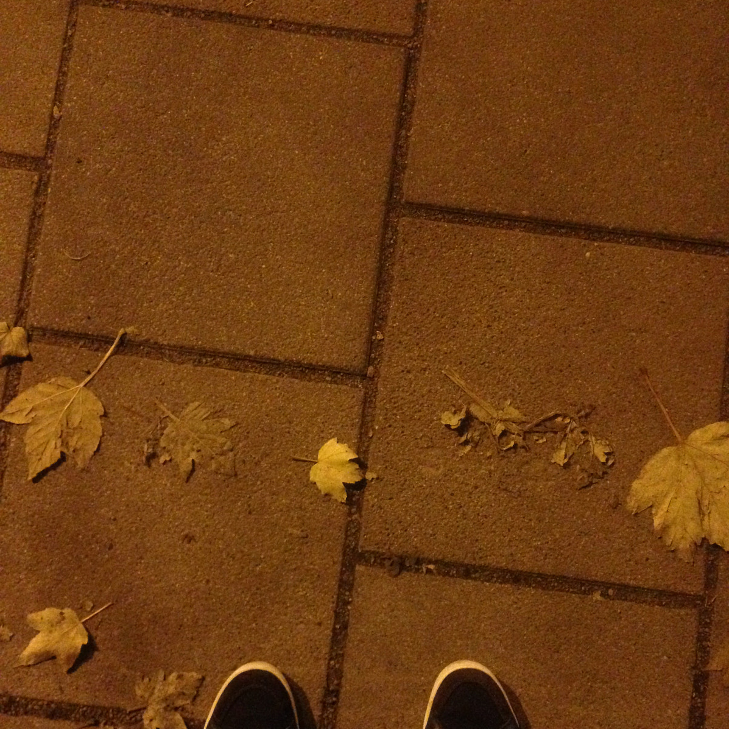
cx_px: 364
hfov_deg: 42.8
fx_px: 929
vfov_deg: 42.7
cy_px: 427
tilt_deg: -83.8
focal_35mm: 39
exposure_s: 1/15
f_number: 2.4
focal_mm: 4.12
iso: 800
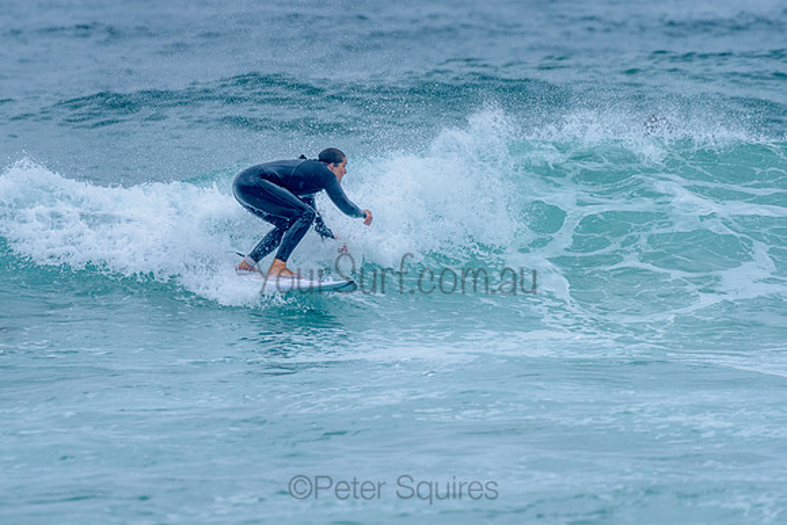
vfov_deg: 2.2
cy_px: 208
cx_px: 312
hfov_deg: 3.3
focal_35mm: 628
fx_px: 13726
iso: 800
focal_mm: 500
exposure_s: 1/2000
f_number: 5.6
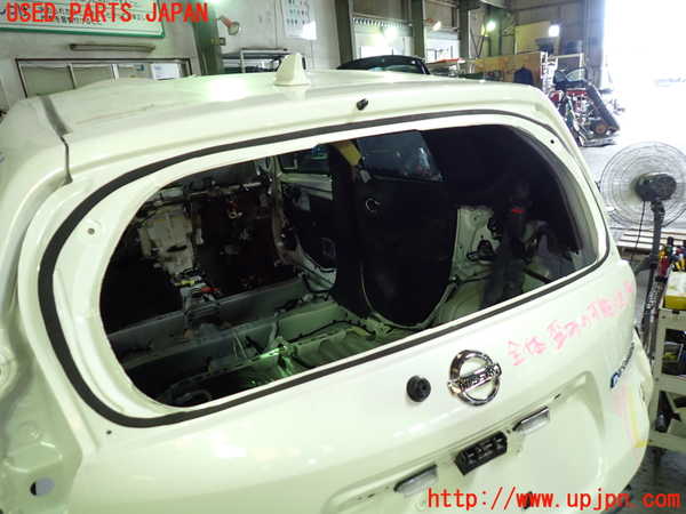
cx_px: 343
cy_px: 257
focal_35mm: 25
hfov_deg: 69.4
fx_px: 495
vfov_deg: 54.9
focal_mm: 4.5
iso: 200
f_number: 2
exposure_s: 1/50
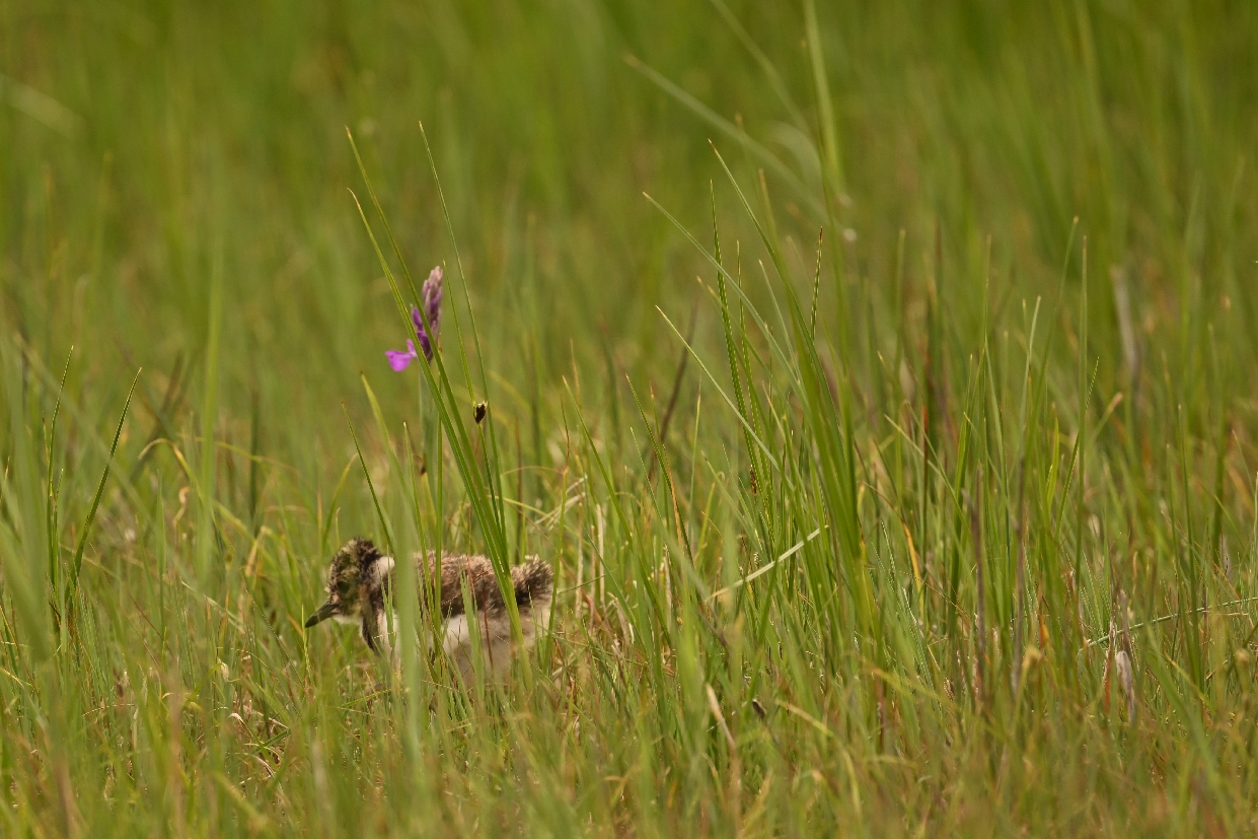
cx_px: 545
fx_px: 43252
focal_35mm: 1238
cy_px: 595
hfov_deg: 1.7
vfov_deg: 1.1
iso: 250
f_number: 6.3
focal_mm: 800
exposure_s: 1/320
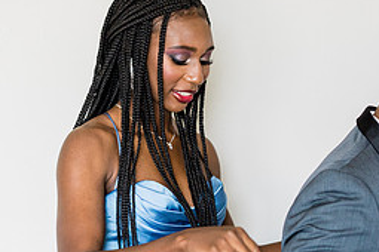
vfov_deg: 11.0
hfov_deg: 16.3
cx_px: 288
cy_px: 173
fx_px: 1316
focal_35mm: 125
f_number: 2.8
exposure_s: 1/125
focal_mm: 55
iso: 800
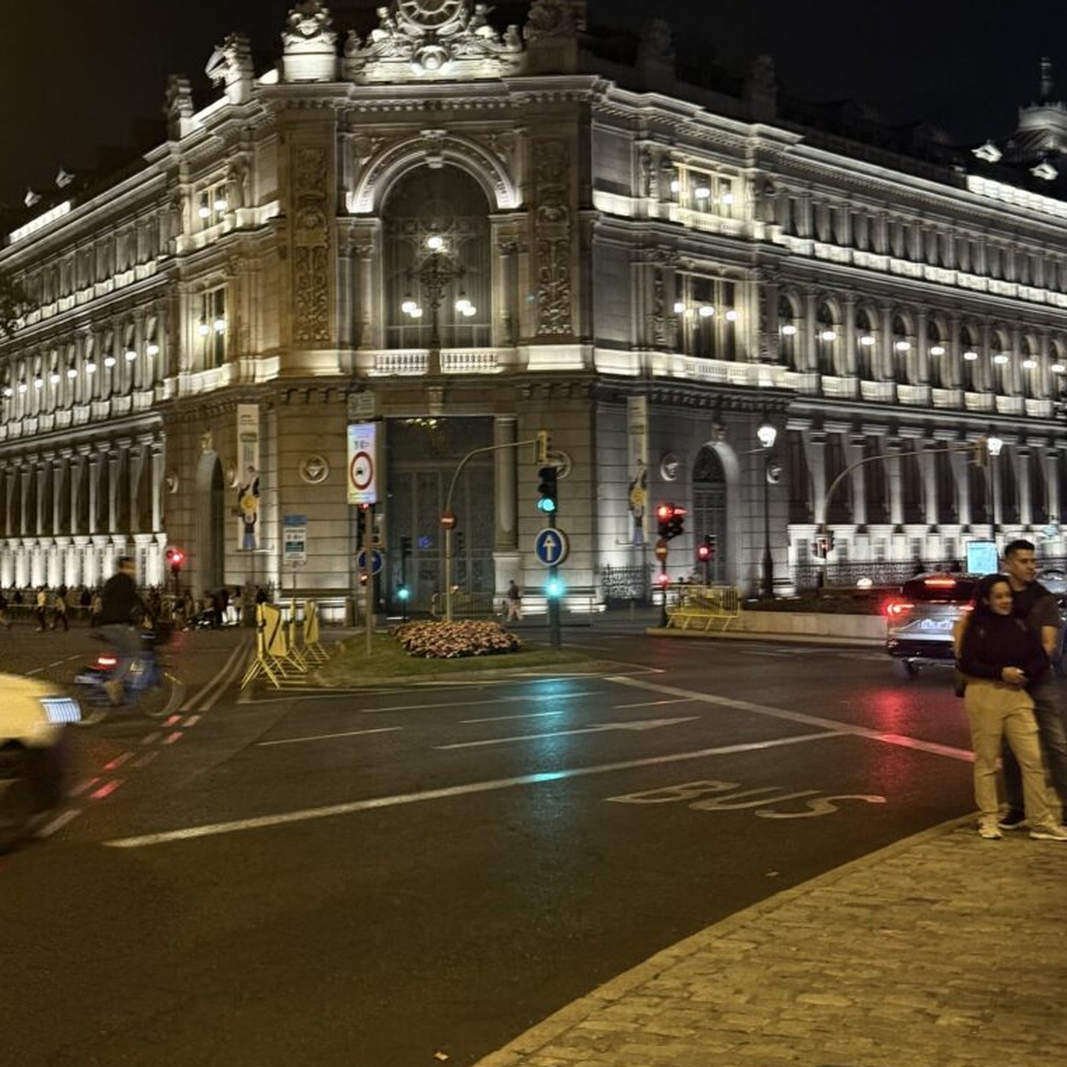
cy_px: 437
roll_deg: -0.1
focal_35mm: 57
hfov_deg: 30.0
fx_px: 1988
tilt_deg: +2.0
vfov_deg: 30.0
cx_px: 532
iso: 400
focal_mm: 6.76
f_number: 1.78
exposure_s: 1/33
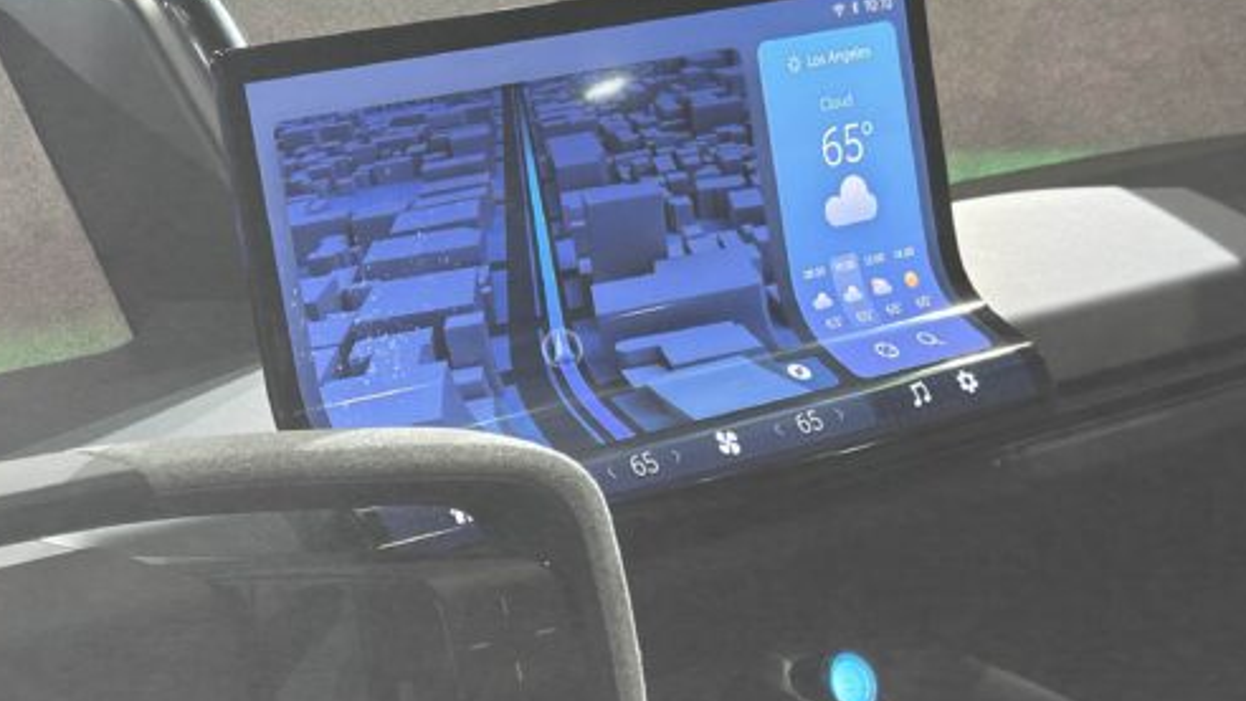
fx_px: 3073
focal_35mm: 93
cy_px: 777
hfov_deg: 22.5
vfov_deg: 12.8
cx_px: 190
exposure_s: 1/90
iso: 125
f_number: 1.78
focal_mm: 6.86
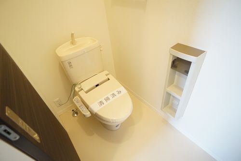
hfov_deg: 73.8
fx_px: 161
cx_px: 120
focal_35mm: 24
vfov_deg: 53.1
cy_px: 80
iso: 3200
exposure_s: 1/160
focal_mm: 16
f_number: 2.8
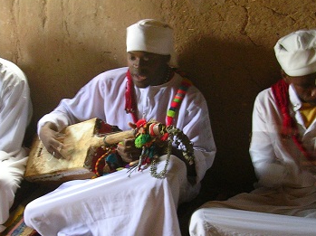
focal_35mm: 67
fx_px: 611
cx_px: 158
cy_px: 137
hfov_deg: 29.0
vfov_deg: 21.9
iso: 111
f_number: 2.8
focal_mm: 5.8
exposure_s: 1/5.9
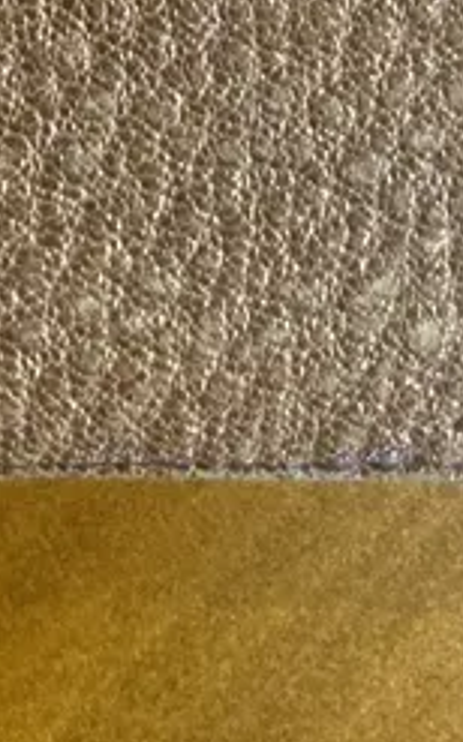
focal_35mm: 123
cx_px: -36
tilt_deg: -84.2
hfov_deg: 10.5
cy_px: -787
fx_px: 2488
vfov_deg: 14.0
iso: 320
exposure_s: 1/50
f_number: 1.8
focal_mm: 3.99
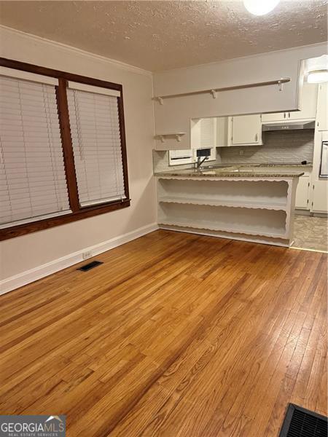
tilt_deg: -12.9
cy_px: 218
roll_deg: +1.5
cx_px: 164
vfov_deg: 71.6
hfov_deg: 56.8
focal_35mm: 24
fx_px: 303
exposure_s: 1/60
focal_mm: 6.76
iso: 800
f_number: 1.78
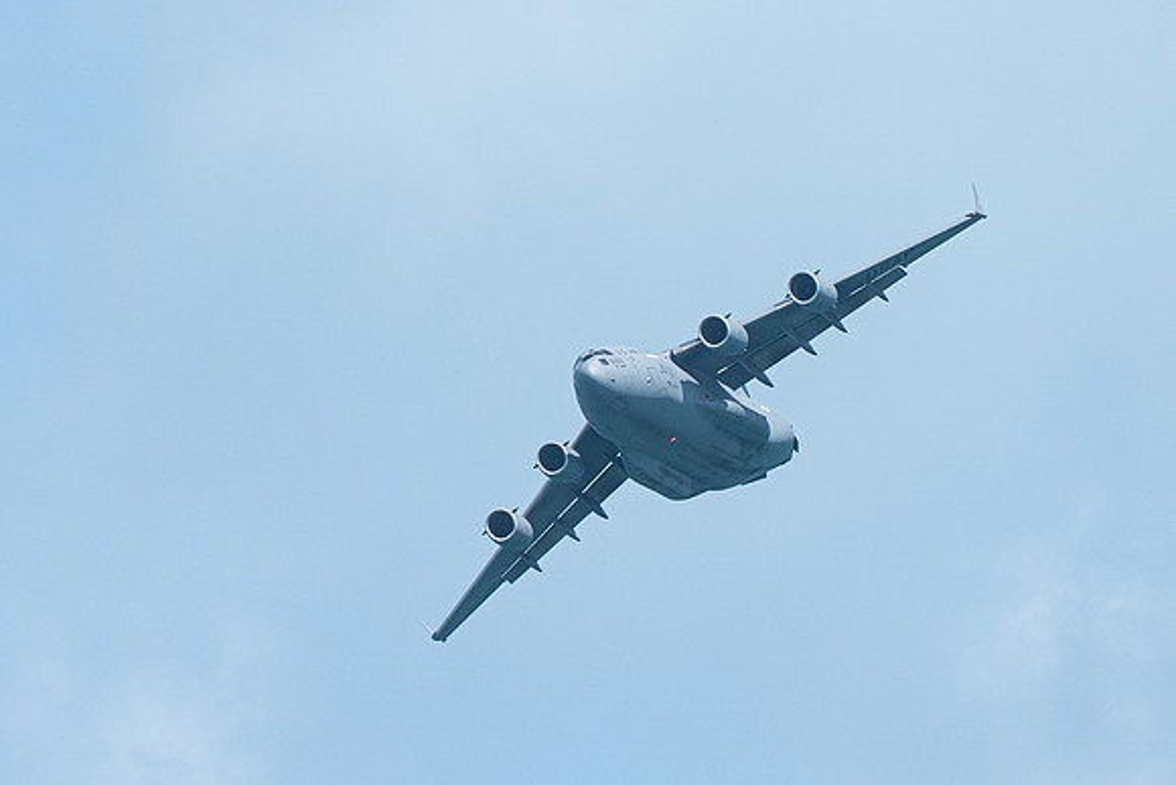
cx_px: 408
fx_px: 25763
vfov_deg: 1.7
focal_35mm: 789
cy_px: 393
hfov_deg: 2.6
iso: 640
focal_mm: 400
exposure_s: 1/1250
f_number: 10
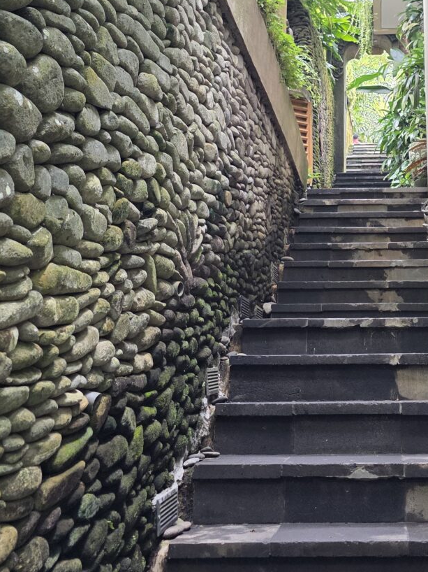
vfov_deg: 38.4
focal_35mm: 48
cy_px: 128
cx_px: 367
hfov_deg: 29.3
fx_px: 792
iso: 125
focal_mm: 6.3
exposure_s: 1/100
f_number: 1.7
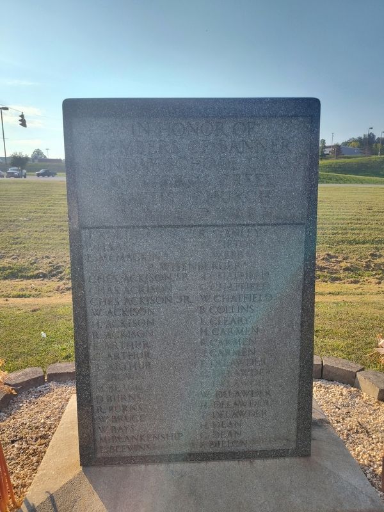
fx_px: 340
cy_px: 256
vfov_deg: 73.9
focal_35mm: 23
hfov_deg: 58.9
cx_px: 192
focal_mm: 5.56
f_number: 1.8
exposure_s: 1/1027
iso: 100
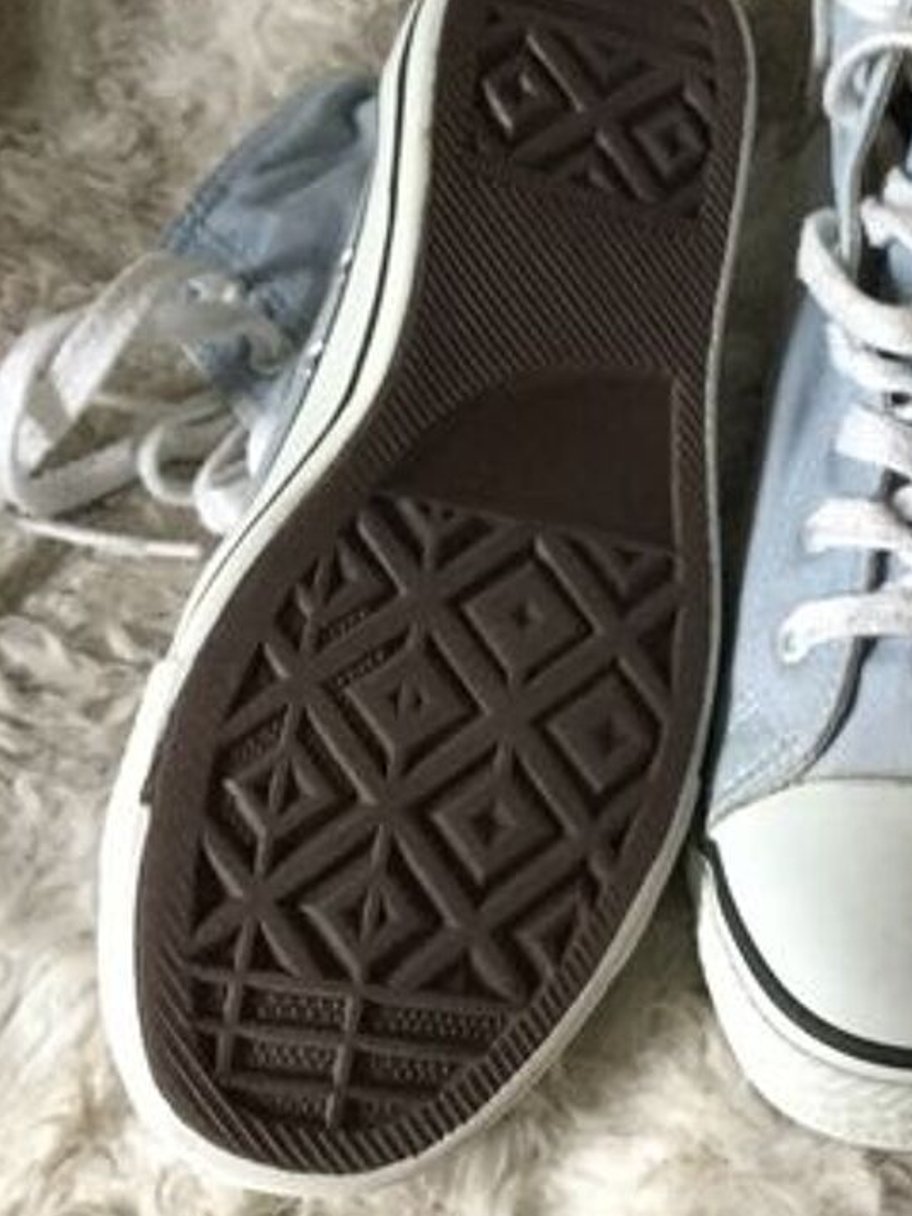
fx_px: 2037
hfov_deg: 24.5
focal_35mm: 58
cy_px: 506
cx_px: 823
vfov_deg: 33.2
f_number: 2.4
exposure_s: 1/20
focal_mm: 3.3
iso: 200
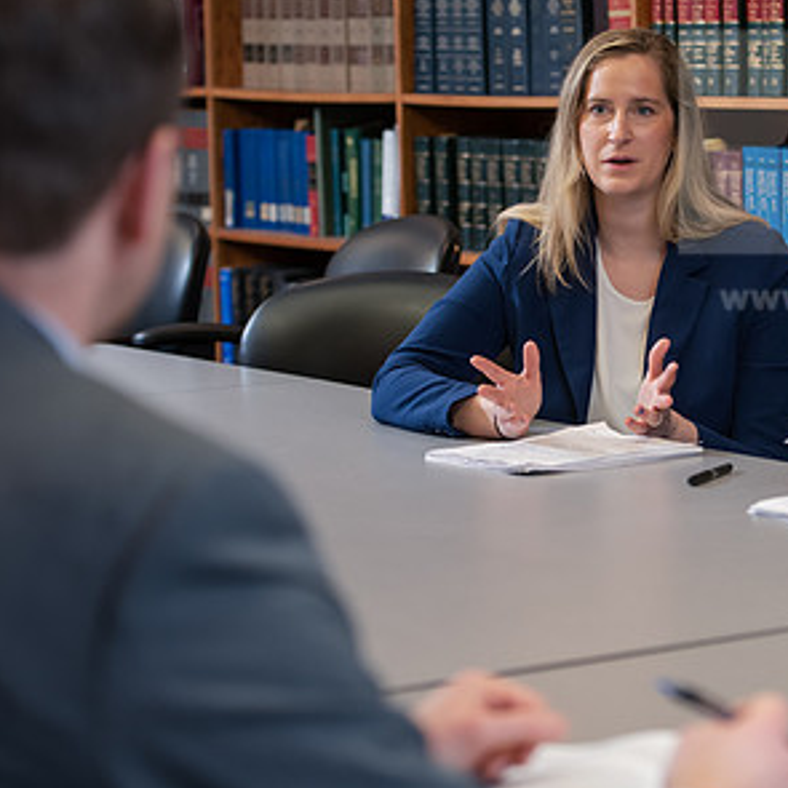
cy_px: 354
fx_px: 3013
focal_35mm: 117
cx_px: 598
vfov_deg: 14.9
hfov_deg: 14.8
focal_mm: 70
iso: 800
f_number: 3.2
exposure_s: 1/160
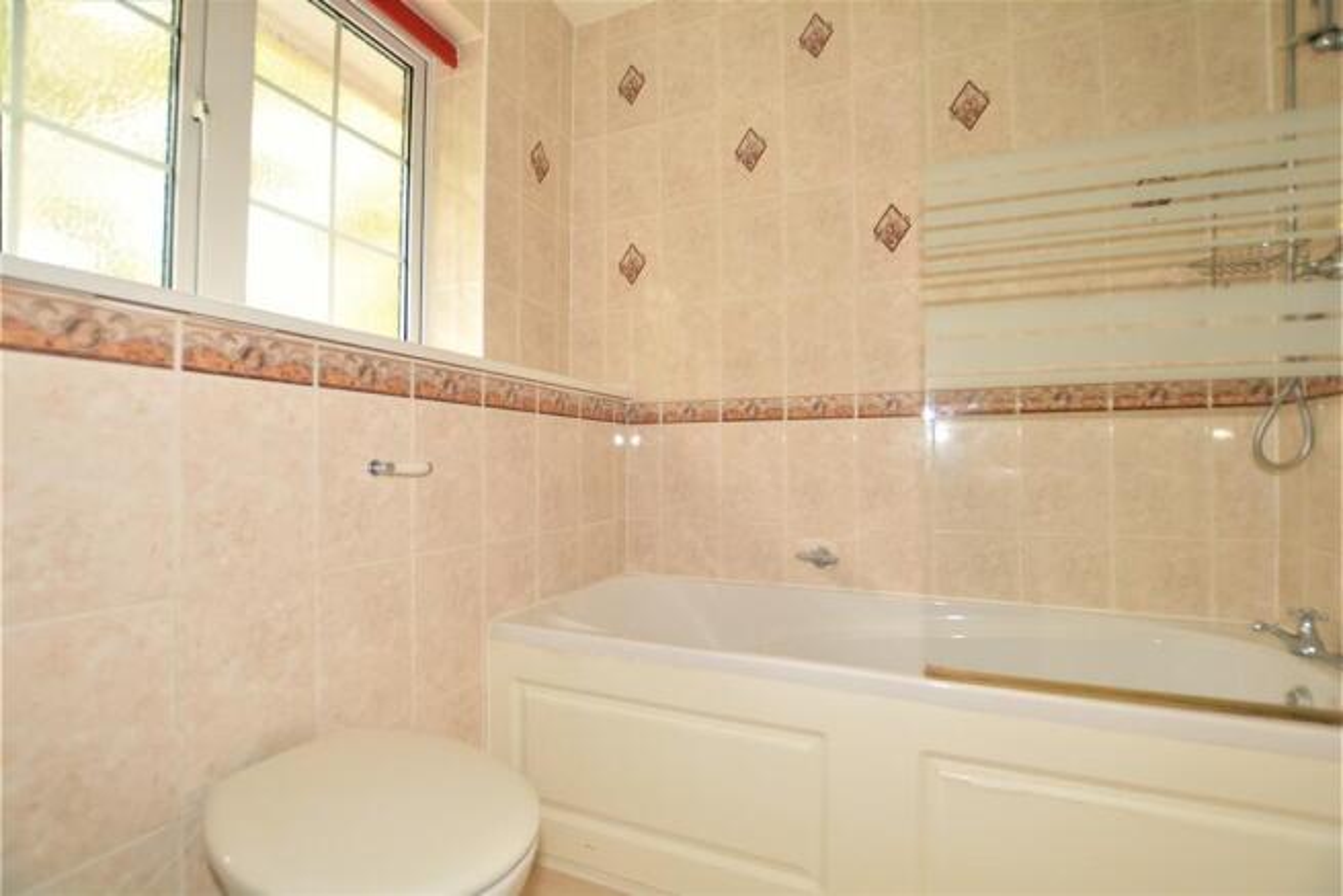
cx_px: 672
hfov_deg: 100.4
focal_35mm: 15
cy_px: 448
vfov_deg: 77.4
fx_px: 560
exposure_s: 1/60
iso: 280
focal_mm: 10
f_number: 4
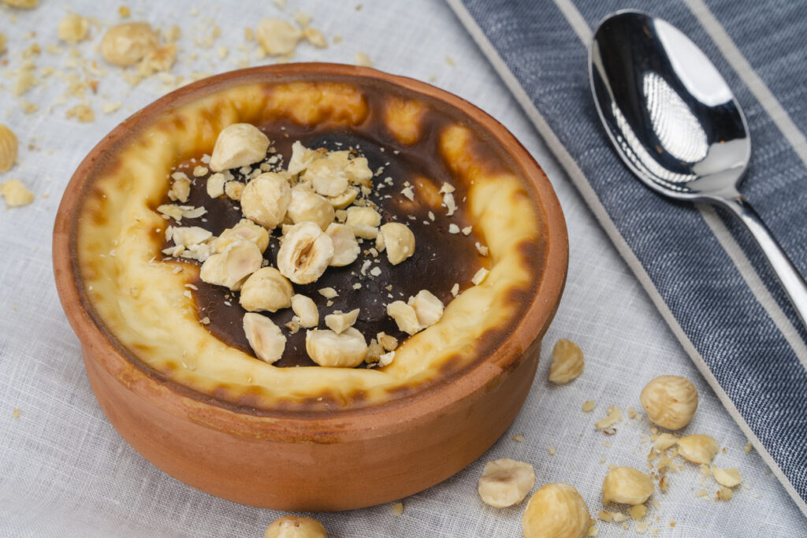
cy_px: 269
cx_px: 404
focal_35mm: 200
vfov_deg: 6.9
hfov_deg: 10.3
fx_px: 4484
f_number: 16
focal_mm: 200
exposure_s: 1/160
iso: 125
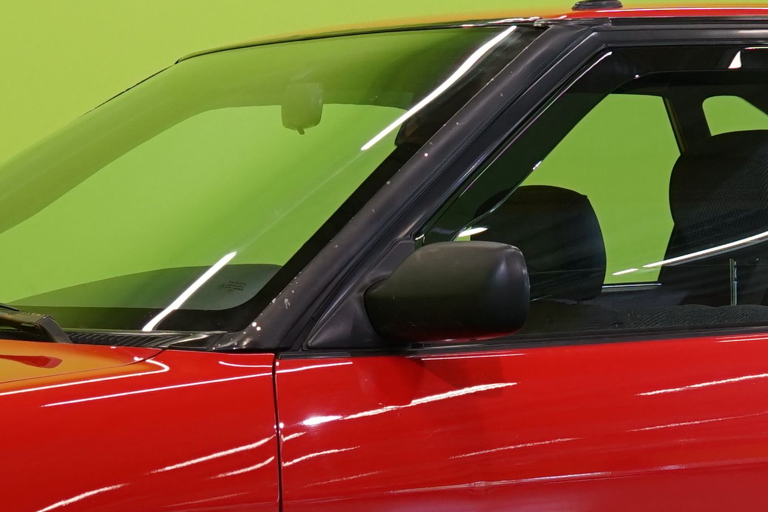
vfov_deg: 9.4
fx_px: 3114
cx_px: 358
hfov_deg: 14.1
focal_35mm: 146
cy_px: 383
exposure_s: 1/40
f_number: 6.3
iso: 500
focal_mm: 33
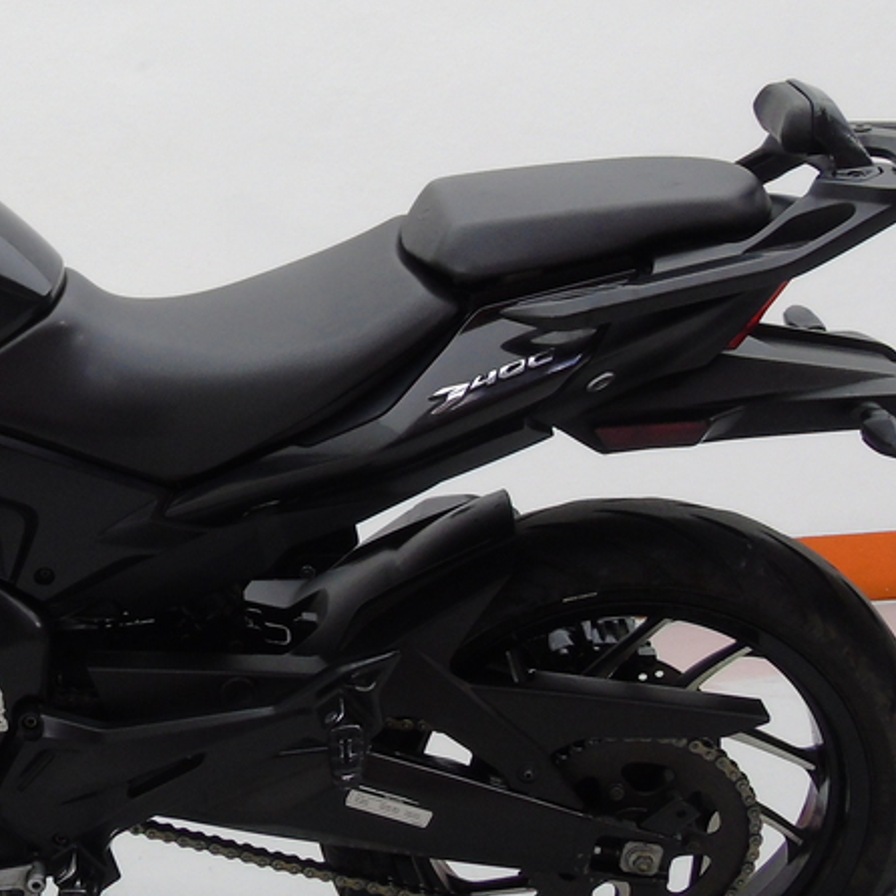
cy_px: 400
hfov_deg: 24.0
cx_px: 28
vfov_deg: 25.0
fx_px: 2021
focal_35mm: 69
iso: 100
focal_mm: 5.2
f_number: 3.6
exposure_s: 1/30
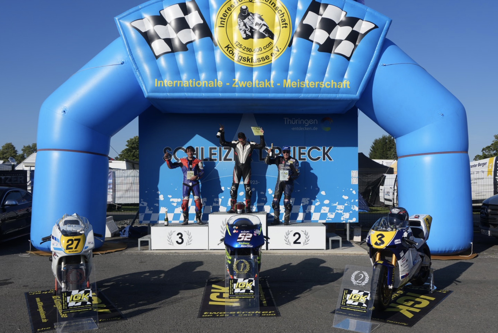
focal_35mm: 30
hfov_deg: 61.9
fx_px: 415
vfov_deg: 43.7
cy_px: 166
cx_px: 249
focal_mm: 20
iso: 100
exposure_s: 1/1000
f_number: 5
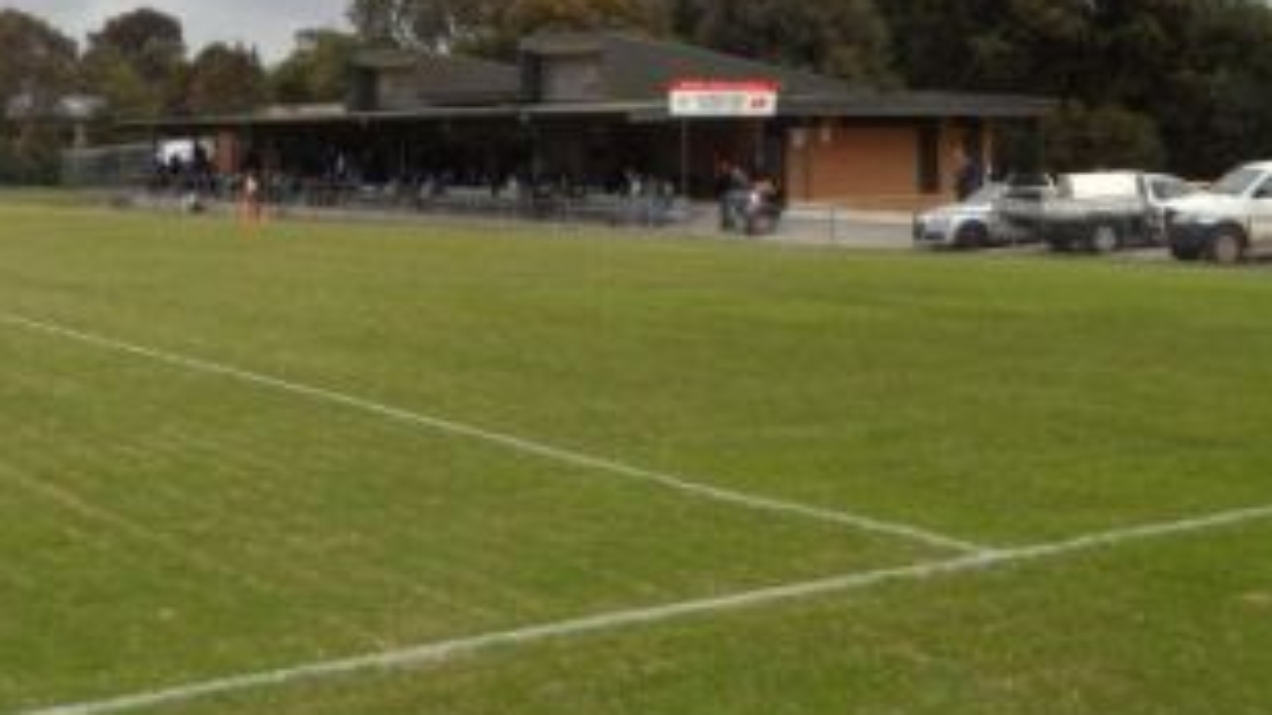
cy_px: 112
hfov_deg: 40.5
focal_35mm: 51
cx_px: 566
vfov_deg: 23.0
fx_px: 1720
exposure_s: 1/750
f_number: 2.9
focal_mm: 4.1
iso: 80
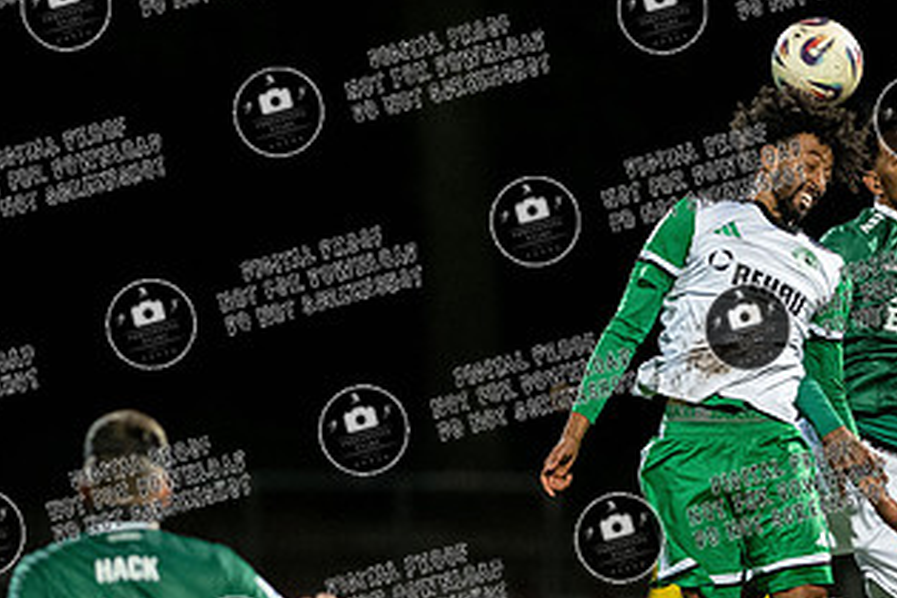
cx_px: 868
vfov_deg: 1.5
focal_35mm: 921
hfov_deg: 2.2
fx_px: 22946
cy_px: 411
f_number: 3.5
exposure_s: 1/1250
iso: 5000
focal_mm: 300
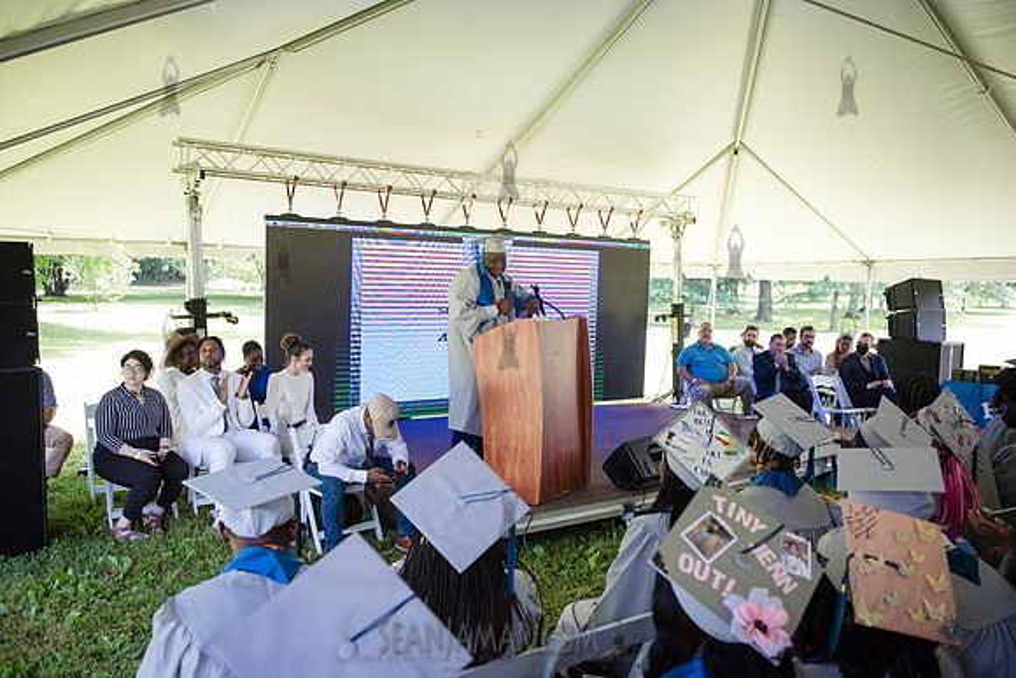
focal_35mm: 28
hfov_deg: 65.5
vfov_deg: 46.4
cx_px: 508
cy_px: 339
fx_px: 790
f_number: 4
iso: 2500
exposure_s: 1/1250
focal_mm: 28
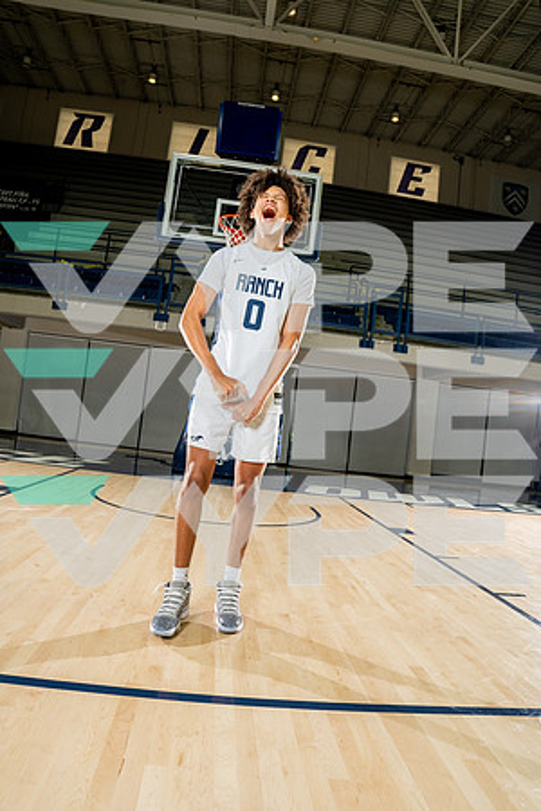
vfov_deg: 73.7
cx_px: 270
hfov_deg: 53.1
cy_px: 406
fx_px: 541
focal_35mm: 24
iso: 640
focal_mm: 24
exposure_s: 1/250
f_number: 7.1
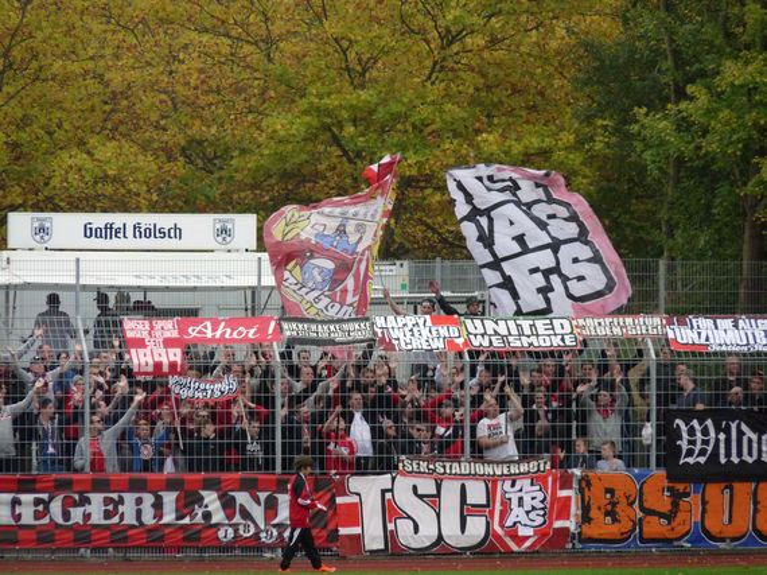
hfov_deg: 5.7
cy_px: 288
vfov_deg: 4.3
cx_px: 384
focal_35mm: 347
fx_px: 7685
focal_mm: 61.7
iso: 320
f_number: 3.7
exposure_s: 1/500
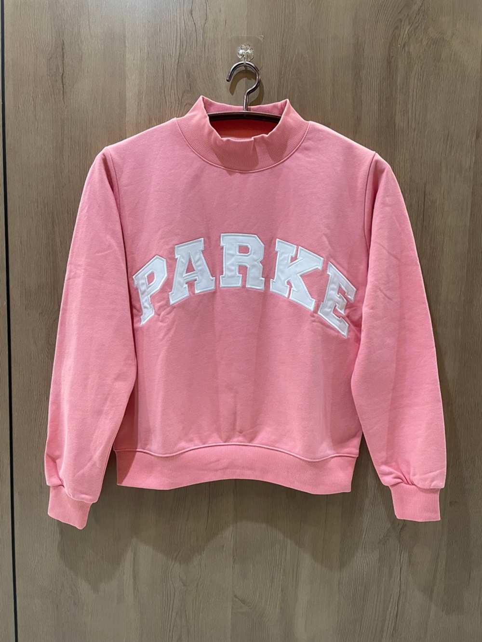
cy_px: 321
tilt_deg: -5.2
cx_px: 241
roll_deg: -1.0
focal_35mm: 26
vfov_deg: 67.3
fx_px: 483
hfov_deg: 53.1
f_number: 1.6
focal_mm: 4.2
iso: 160
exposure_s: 1/60
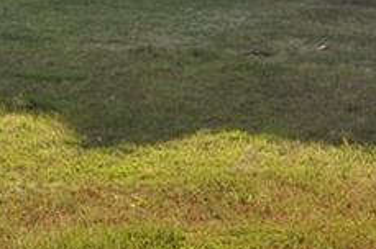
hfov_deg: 10.5
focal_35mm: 194
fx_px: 2026
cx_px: 25
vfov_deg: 6.9
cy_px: -194
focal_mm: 29
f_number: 10
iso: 200
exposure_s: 1/200
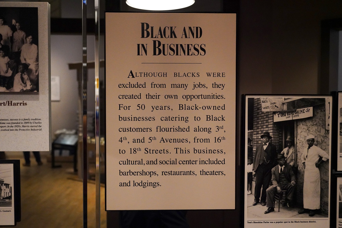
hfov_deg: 41.9
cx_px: 171
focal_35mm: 47
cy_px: 114
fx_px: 447
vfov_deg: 28.7
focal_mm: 47
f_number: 5.6
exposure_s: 1/100
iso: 8000
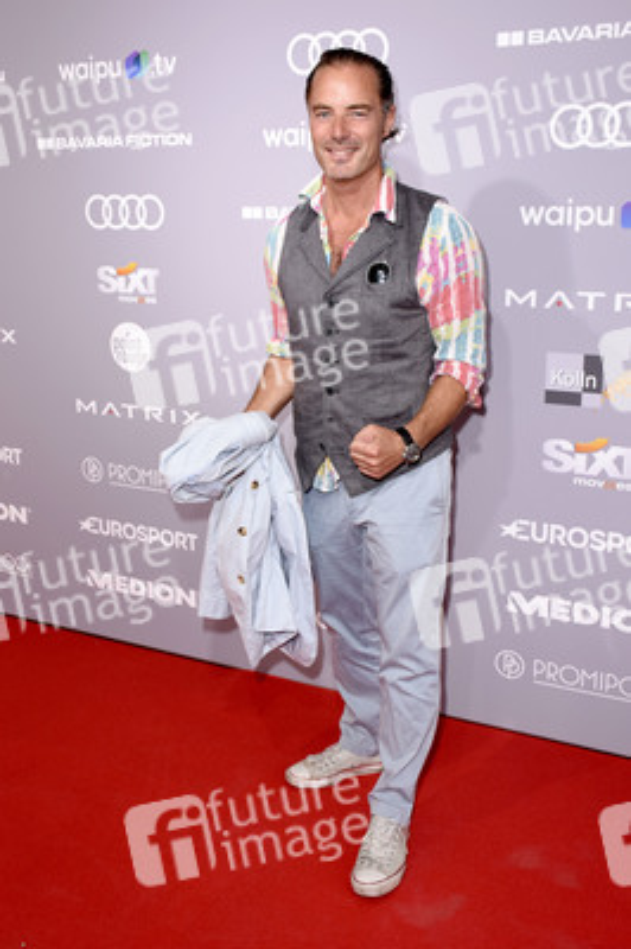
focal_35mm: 36
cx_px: 316
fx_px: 948
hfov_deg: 36.8
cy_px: 474
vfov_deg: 53.2
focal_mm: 24
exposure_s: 1/160
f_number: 6.3
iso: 320
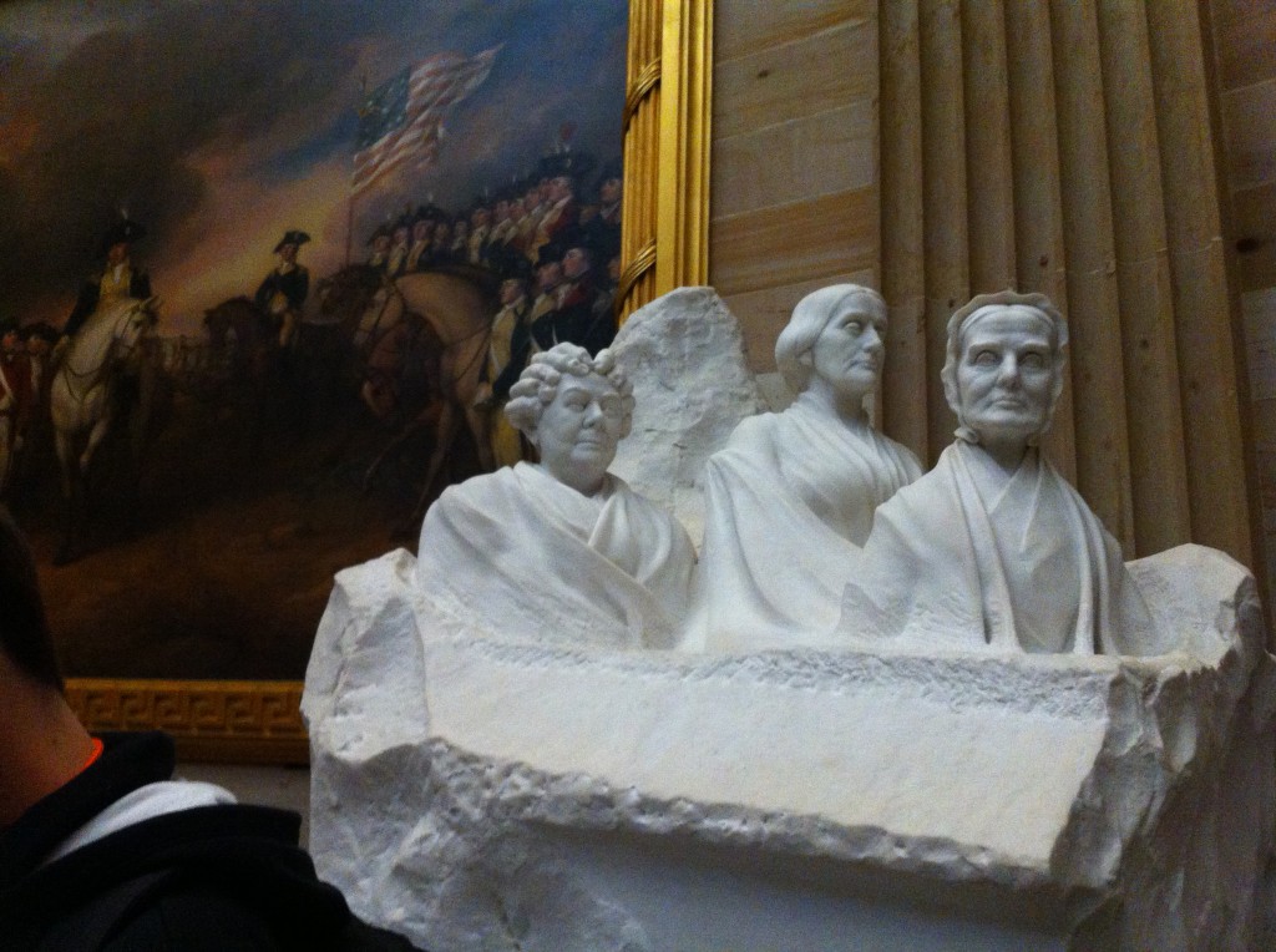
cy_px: 476
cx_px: 638
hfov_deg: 52.7
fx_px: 1288
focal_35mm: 35
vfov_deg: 40.6
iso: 400
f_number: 2.8
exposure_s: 1/15
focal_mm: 3.85
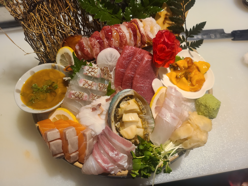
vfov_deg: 53.1
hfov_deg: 67.3
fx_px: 186
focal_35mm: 26
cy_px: 93
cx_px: 124
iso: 320
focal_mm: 5.4
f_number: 1.8
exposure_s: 1/39
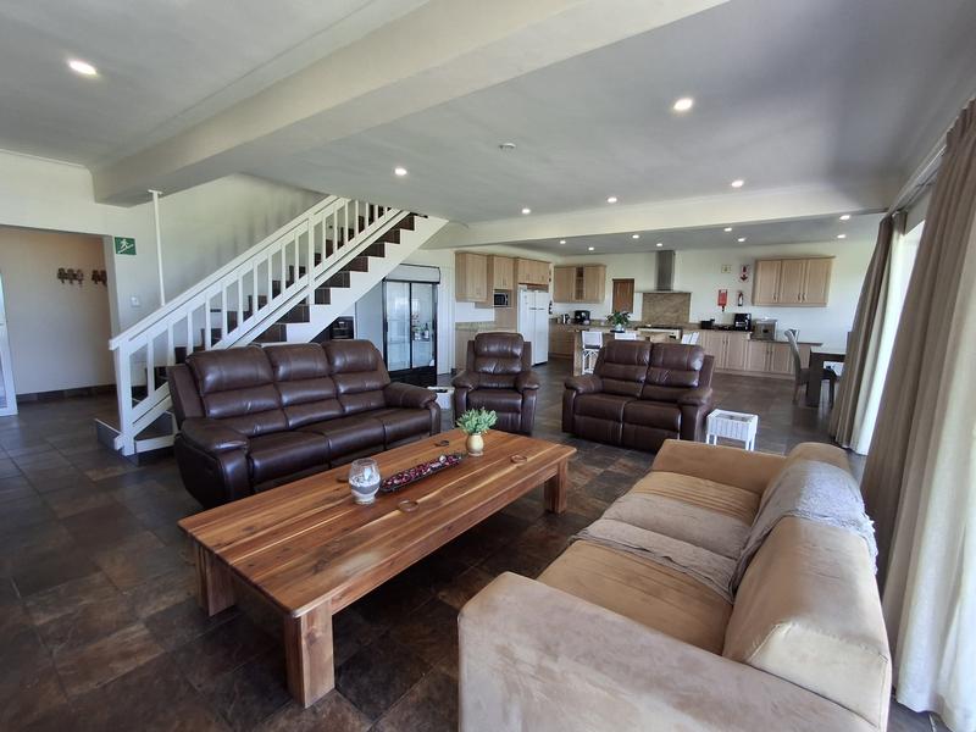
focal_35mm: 16
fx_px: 451
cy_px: 366
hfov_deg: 94.5
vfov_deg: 78.1
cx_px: 488
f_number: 2.2
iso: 40
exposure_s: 1/50
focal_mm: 1.64
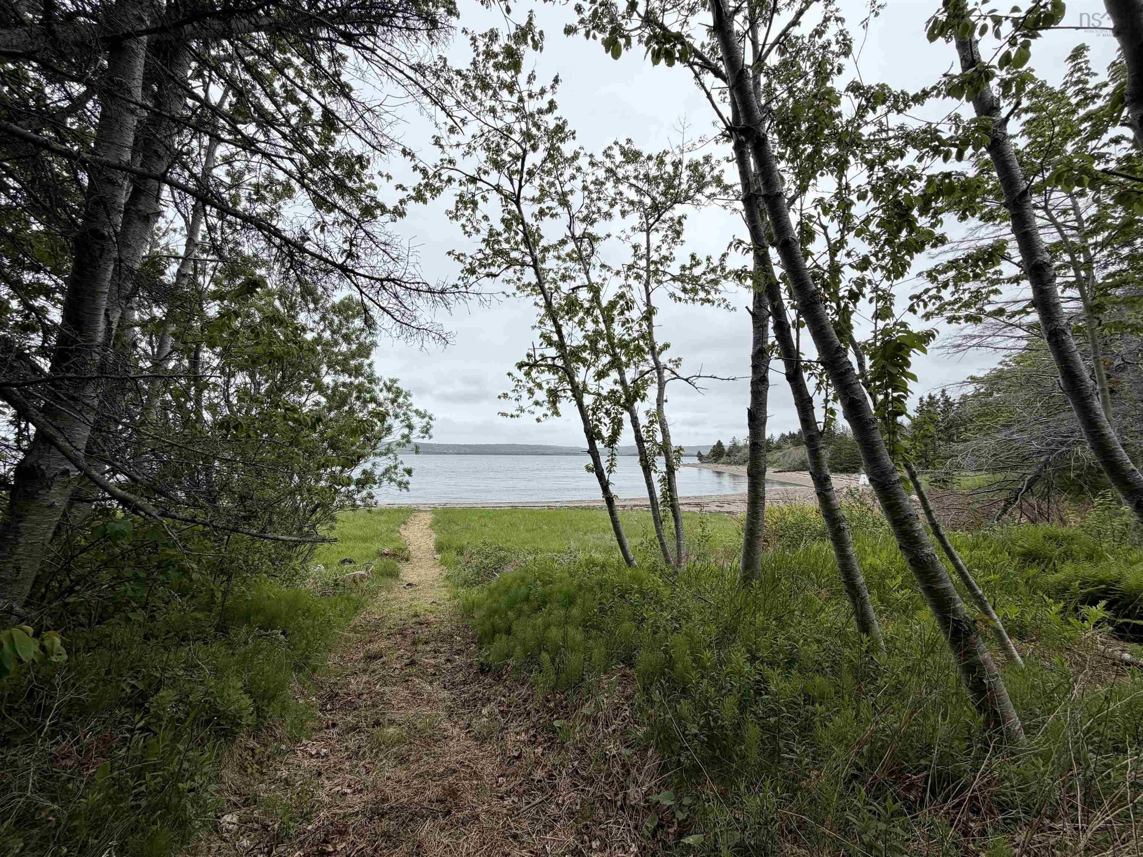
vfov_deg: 85.7
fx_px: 462
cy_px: 428
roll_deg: -0.8
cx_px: 572
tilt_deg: +2.9
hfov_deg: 102.1
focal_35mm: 14
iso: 25
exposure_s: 1/770
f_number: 2.2
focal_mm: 2.22
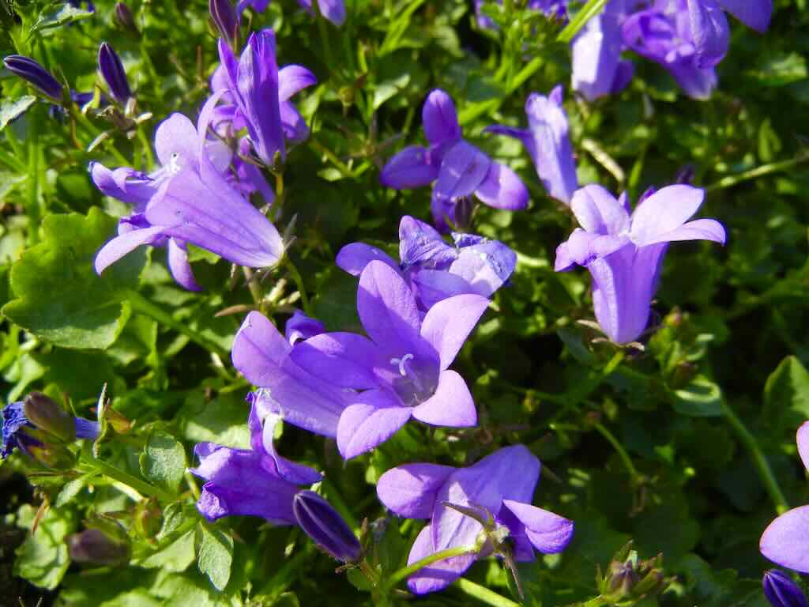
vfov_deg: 46.8
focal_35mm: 30
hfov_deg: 60.0
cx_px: 404
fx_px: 701
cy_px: 304
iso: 160
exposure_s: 1/533
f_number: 3.5
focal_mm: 5.4
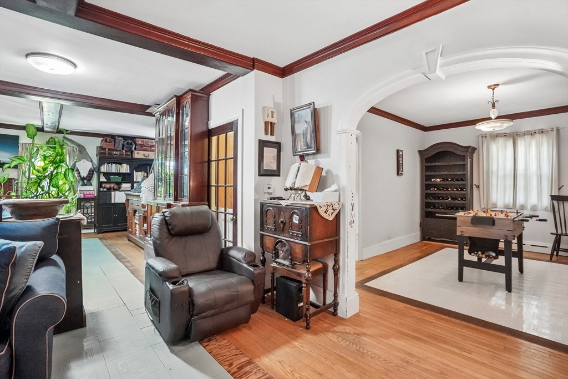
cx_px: 284
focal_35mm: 16
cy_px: 190
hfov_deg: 96.7
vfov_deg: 73.8
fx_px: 252
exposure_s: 1/30
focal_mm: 16
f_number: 8
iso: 6400
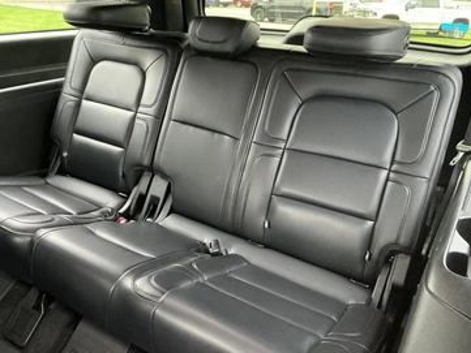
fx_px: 422
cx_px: 219
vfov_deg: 45.5
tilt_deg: -23.3
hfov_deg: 58.3
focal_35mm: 31
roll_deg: -4.0
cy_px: 173
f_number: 1.8
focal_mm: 3
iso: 320
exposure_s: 1/31
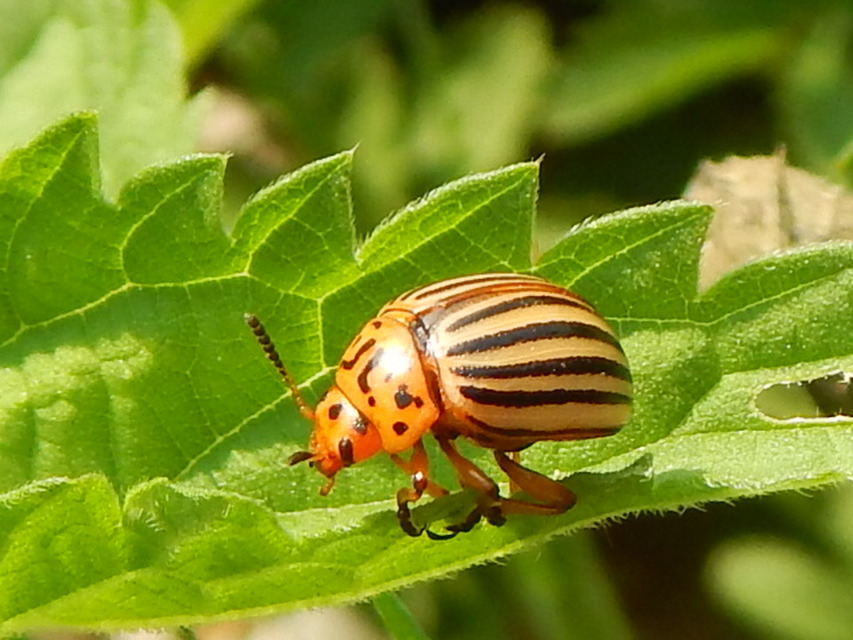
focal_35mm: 48
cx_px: 426
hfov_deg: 39.7
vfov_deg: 30.3
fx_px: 1183
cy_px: 320
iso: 125
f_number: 3.7
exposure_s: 1/500
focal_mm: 8.6
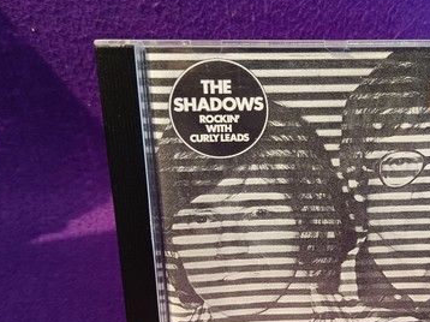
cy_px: 202
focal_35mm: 37
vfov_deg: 38.4
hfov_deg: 49.0
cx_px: 298
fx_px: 459
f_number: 1.8
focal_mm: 3.96
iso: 1019
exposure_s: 1/33.3
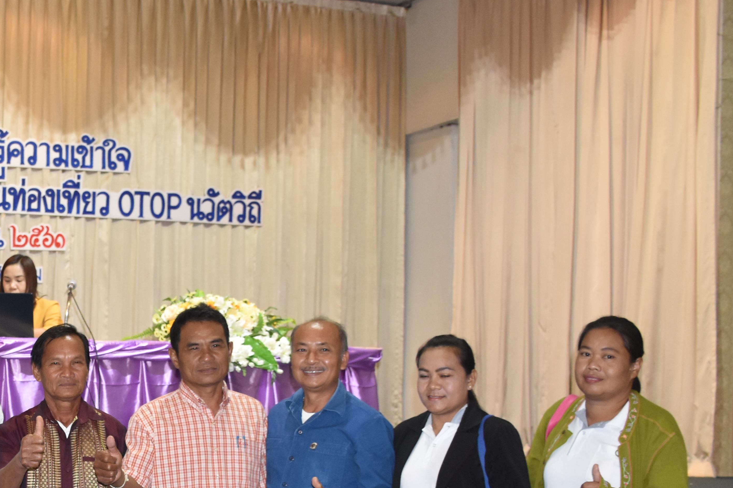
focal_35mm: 64
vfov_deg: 20.7
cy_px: 457
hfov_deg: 29.8
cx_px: 46
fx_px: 1303
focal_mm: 20
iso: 1000
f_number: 3.5
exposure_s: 1/60
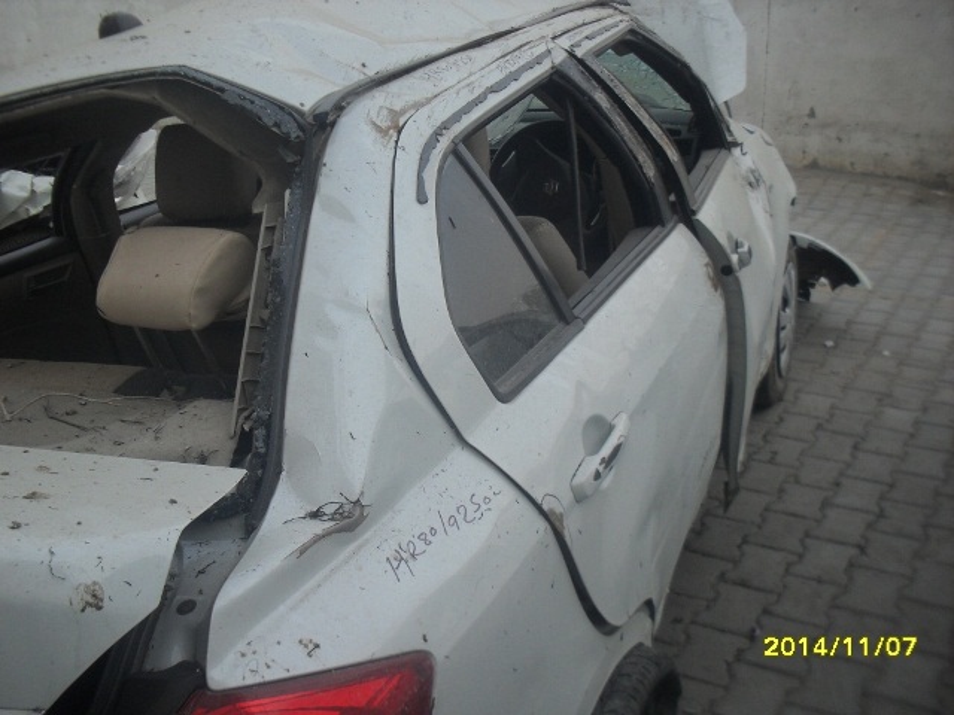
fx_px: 1047
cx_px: 477
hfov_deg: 49.0
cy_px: 358
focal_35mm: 38
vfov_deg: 37.7
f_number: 8.3
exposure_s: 1/350
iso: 80
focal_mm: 6.3
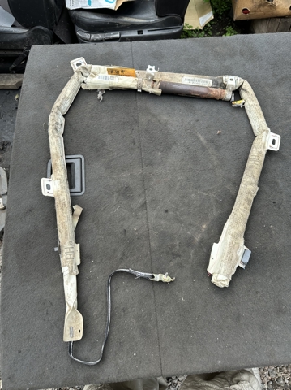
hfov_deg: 56.7
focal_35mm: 24
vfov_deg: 71.7
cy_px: 195
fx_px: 269
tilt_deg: -69.1
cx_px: 146
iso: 80
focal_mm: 6.86
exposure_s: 1/227
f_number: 1.78
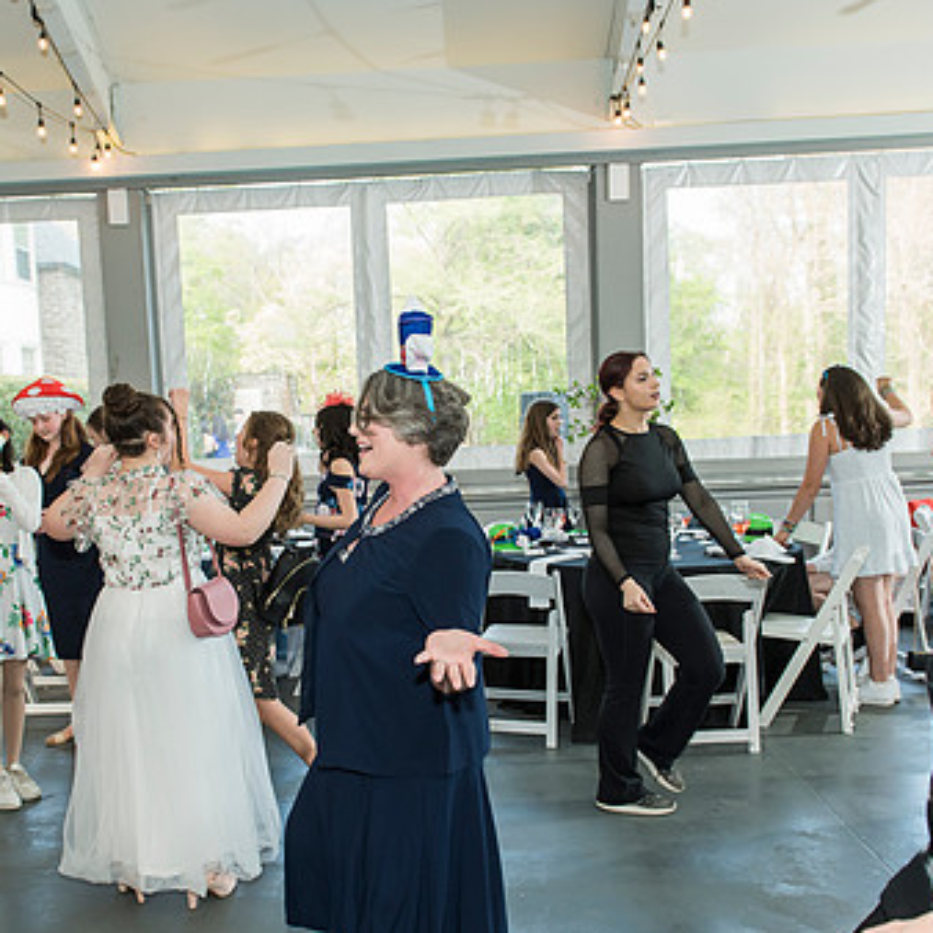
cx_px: 400
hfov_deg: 47.1
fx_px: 1067
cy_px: 509
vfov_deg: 47.2
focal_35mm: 35
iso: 640
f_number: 4
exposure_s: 1/160
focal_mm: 24
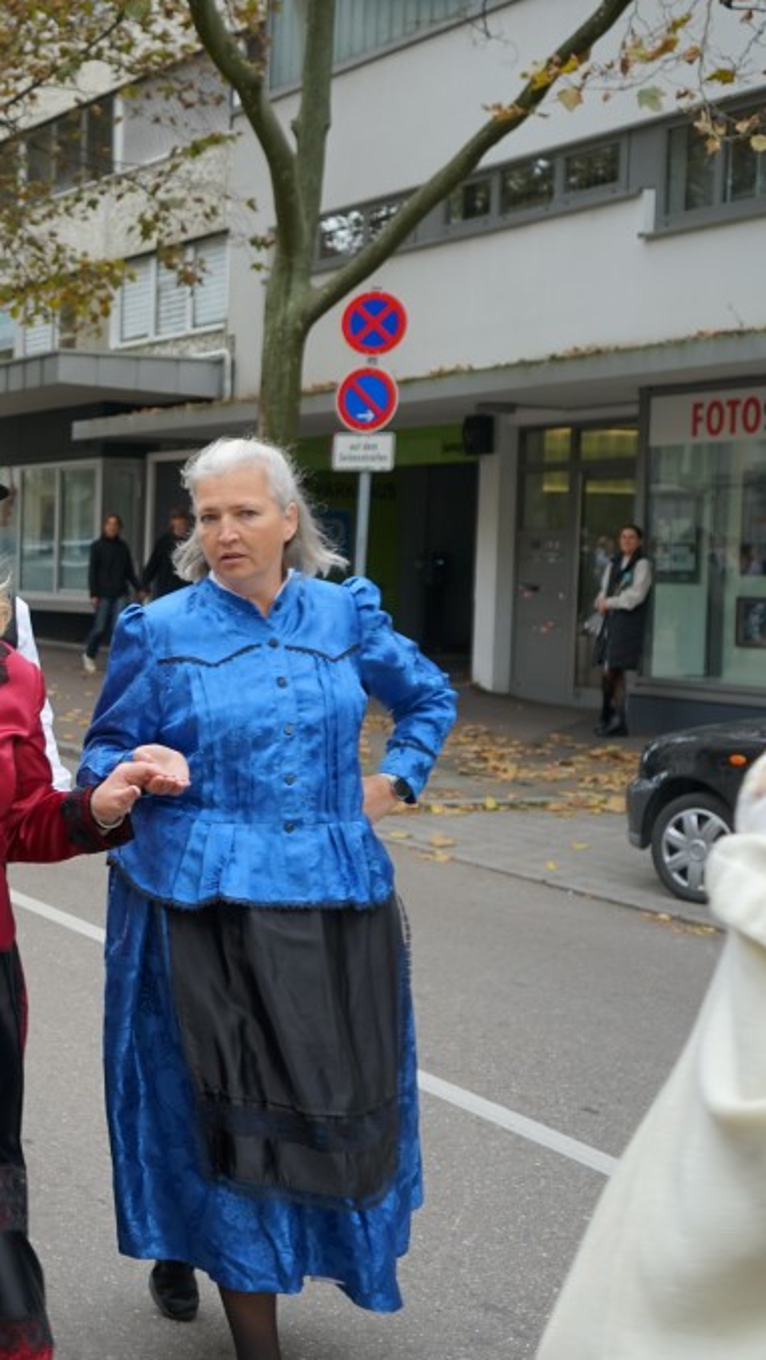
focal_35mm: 57
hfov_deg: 19.6
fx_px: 2057
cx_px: -197
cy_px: 677
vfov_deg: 36.6
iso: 200
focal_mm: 32
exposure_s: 1/200
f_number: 4
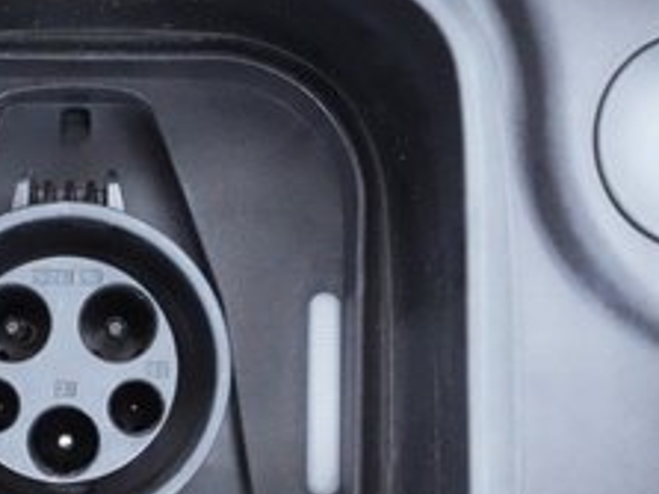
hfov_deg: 27.3
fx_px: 1313
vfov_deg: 21.0
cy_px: 411
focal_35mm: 69
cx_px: 80
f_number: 4.5
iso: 25600
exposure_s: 1/100
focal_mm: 25
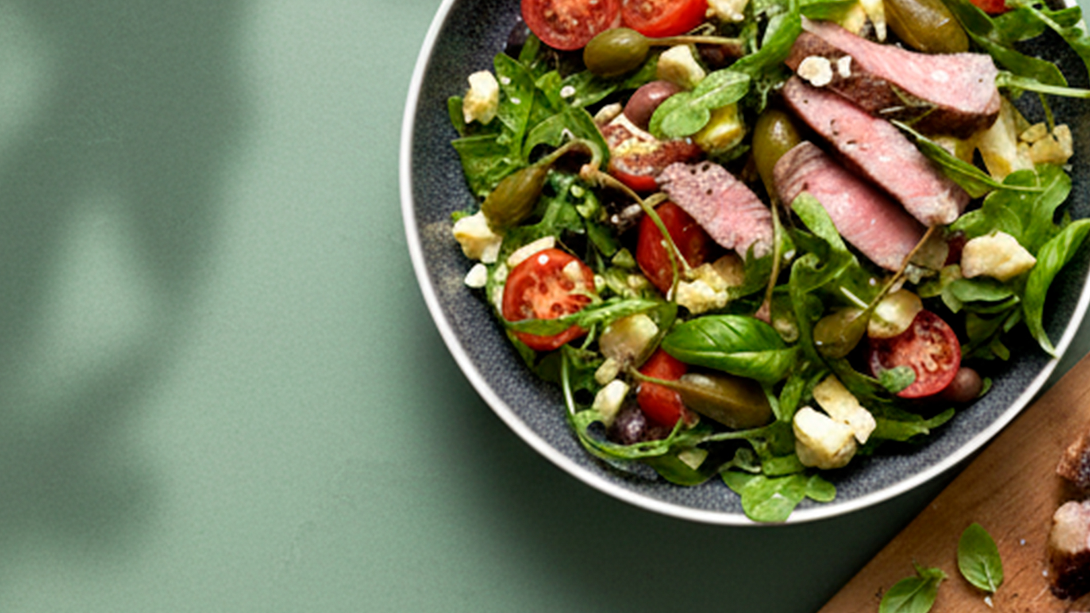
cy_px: 385
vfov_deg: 12.2
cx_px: 770
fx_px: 2862
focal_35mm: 99
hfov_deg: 21.4
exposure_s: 1/80
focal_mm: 40
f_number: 5.6
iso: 400
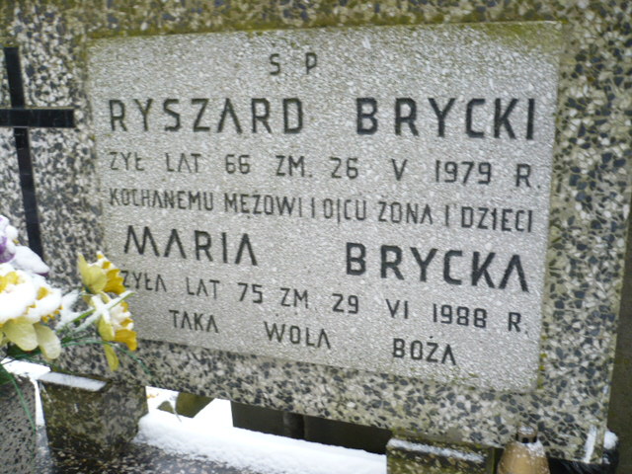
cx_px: 316
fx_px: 639
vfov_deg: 40.7
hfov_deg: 52.6
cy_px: 237
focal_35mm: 35
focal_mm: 5.8
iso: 100
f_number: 2.8
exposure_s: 1/30
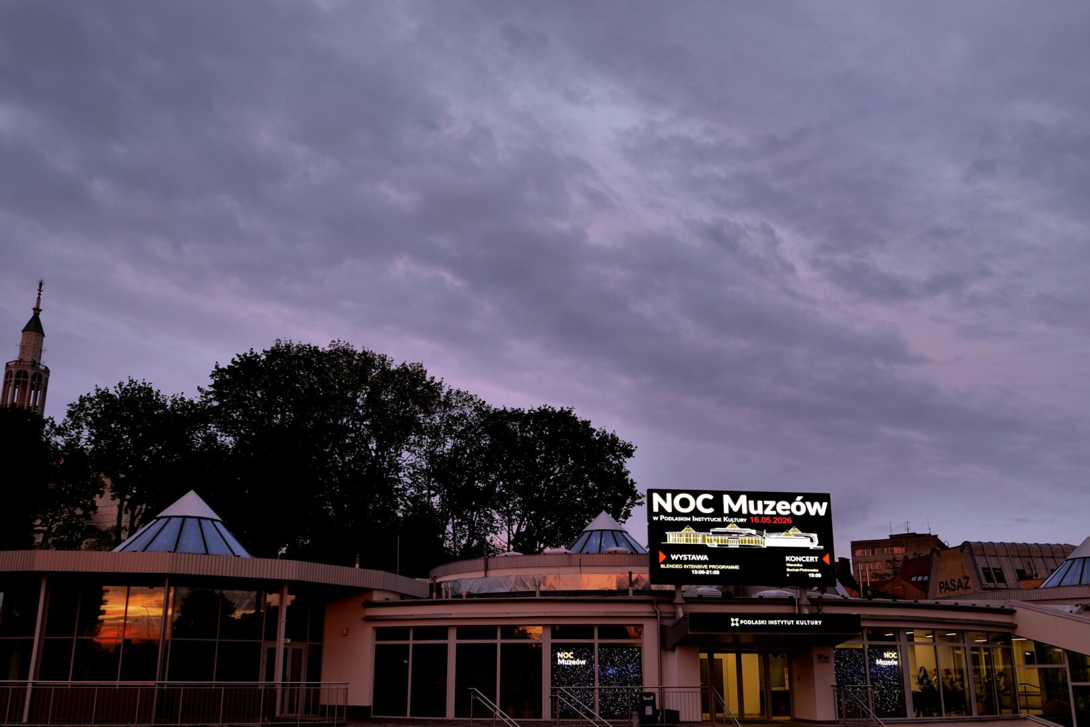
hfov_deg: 73.7
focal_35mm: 24
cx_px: 545
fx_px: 727
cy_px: 364
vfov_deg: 53.2
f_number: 2.8
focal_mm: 24
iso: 160
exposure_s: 1/60
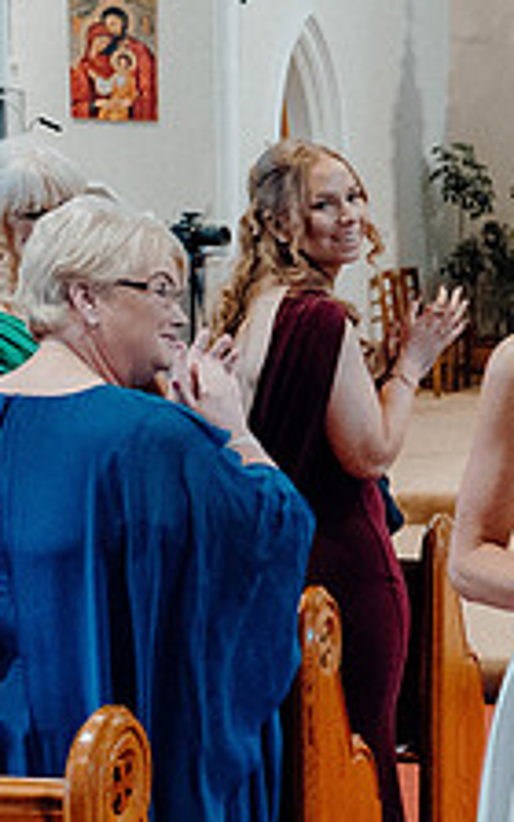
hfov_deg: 12.6
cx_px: 922
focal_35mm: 95
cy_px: 545
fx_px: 2129
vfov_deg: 21.8
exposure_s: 1/160
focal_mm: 24
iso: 4000
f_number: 3.5
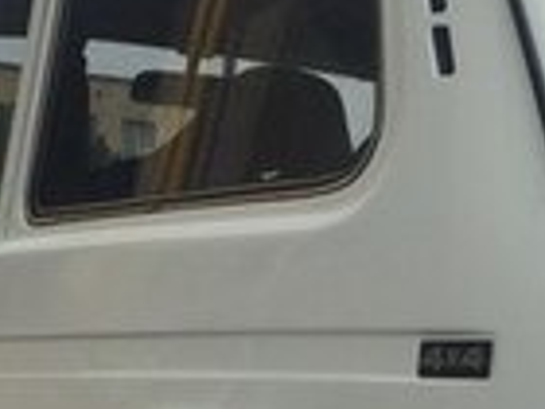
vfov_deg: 10.4
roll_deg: +0.8
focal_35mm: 137
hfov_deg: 14.3
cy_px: 617
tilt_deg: -1.3
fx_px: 2157
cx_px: 409
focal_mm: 4.15
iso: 32
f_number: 2.2
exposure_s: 1/2283
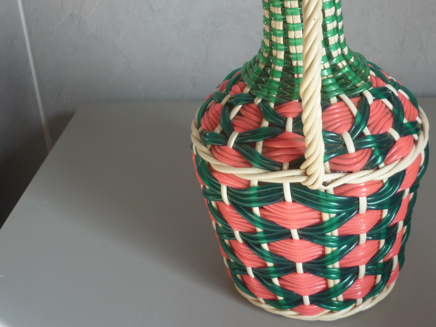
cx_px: 306
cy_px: 69
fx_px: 680
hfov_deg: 35.0
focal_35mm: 54
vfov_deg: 26.6
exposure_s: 1/80
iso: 80
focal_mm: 5.5
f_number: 2.8
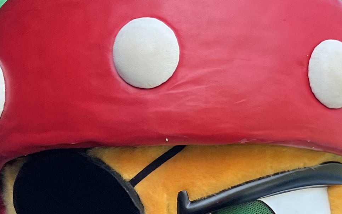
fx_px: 1072
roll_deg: +1.8
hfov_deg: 18.1
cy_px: 432
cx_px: 215
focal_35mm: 115
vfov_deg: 10.4
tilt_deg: -2.9
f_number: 1.6
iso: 50
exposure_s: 1/440
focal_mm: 5.1
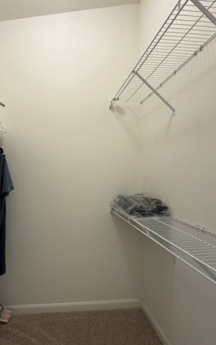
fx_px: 189
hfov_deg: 58.6
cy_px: 174
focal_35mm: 20
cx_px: 77
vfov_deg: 85.1
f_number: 2.2
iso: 320
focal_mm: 2.22
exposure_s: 1/60
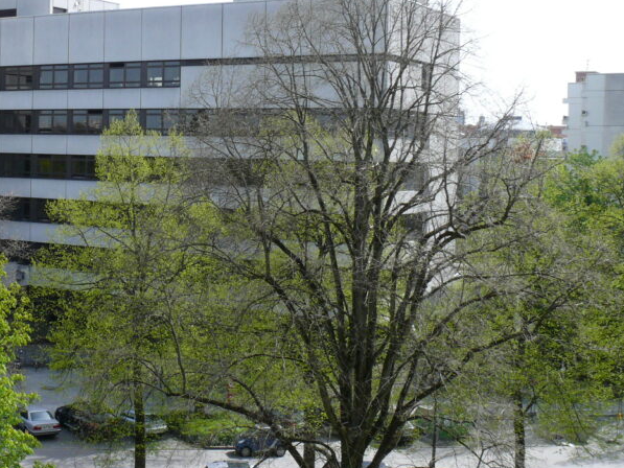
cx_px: 113
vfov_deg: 24.4
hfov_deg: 31.2
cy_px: 189
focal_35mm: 60
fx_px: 1082
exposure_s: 1/200
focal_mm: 7.4
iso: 100
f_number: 5.6
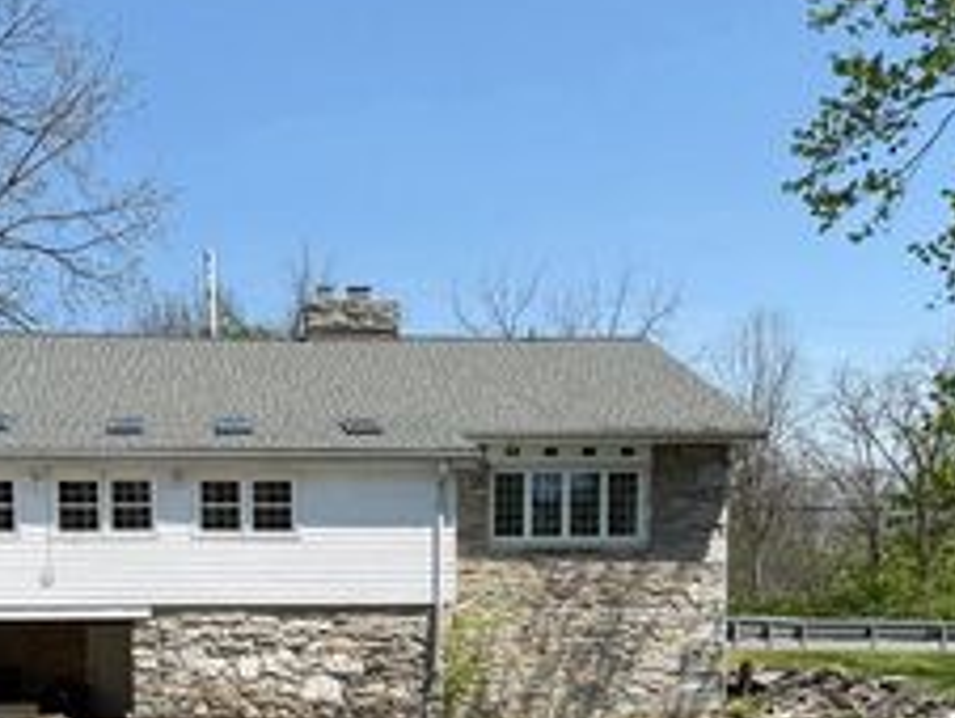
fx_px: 1464
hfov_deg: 35.7
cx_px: 300
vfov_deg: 26.0
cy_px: 733
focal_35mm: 53
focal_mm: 6.76
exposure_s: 1/3759
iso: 80
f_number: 1.78
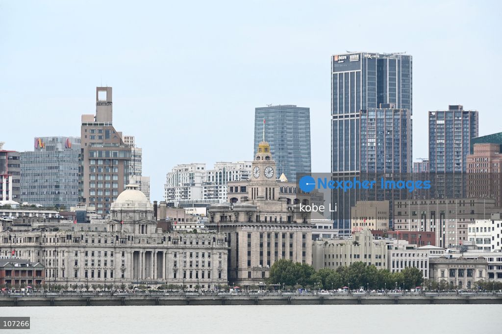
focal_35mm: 200
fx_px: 2787
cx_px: 251
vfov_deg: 6.9
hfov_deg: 10.3
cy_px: 167
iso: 500
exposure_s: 1/250
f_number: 14
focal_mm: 200
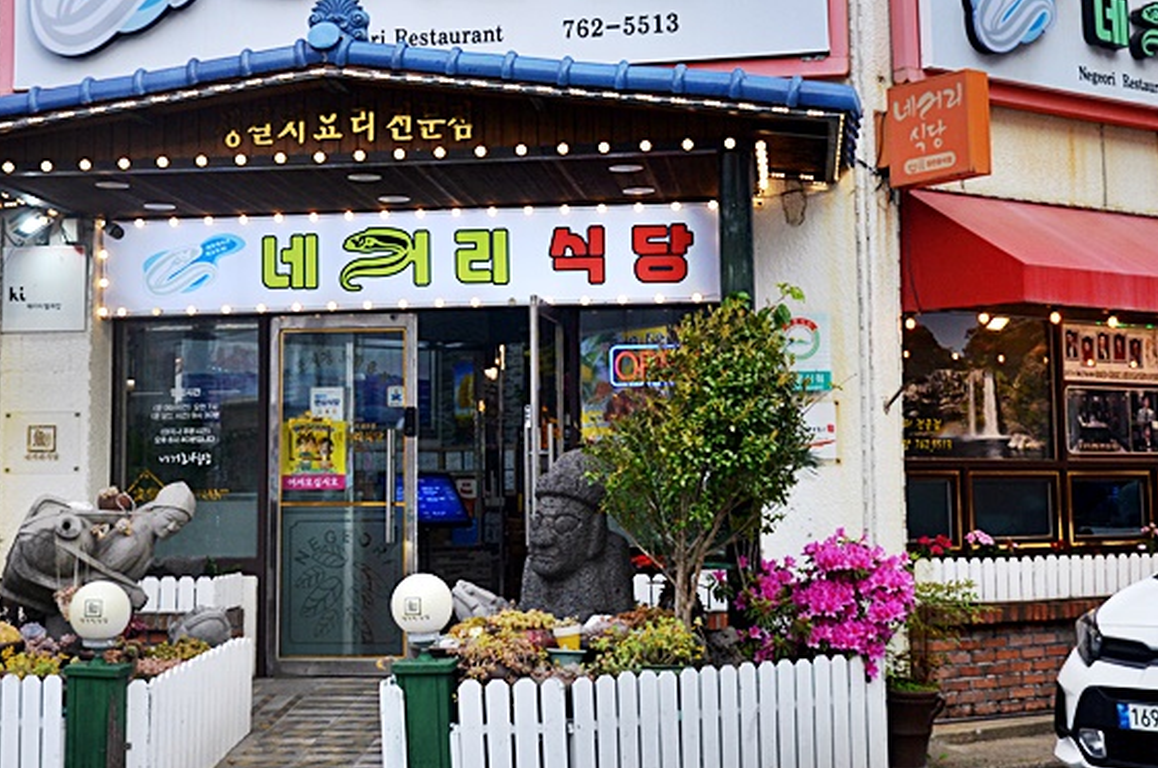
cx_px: 518
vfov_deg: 23.3
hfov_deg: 34.7
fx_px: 1853
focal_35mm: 58
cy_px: 277
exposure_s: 1/1000
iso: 450
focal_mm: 27
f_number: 4
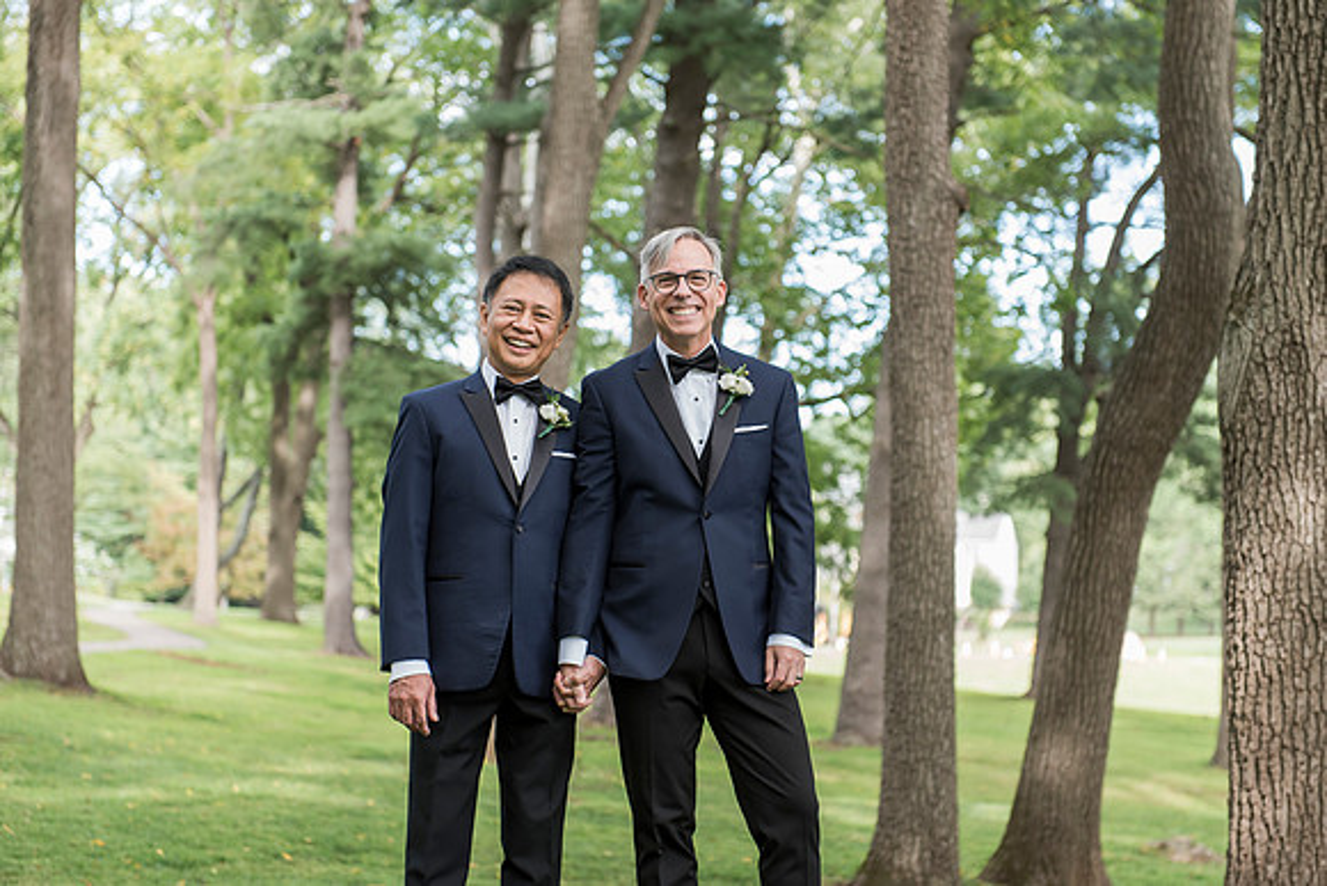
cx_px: 690
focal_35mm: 73
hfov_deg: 27.8
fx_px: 2684
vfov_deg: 18.7
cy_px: 425
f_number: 3.2
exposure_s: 1/250
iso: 400
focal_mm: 70
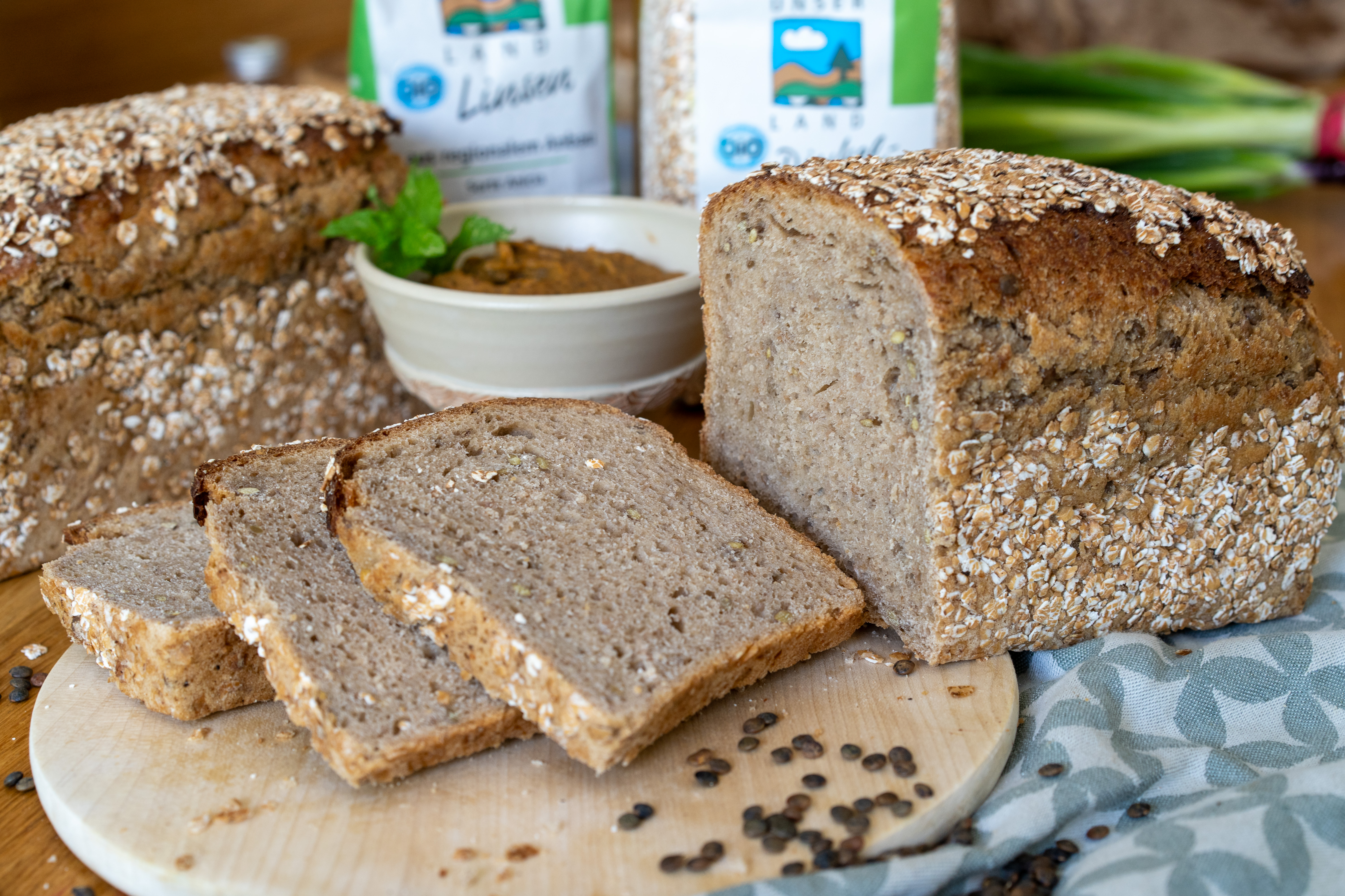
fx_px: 2055
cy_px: 448
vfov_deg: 24.6
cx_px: 672
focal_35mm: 55
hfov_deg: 36.2
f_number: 6.3
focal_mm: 55
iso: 500
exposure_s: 1/60
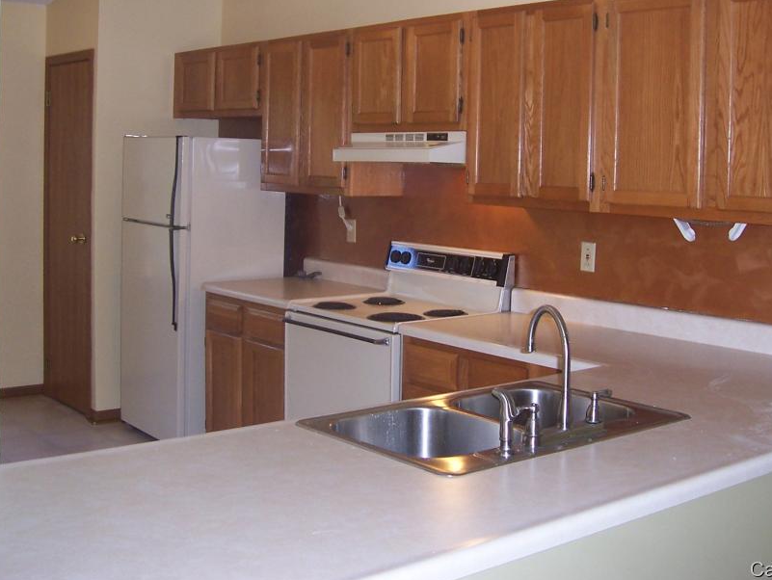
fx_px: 1027
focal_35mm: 46
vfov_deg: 31.4
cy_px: 214
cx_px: 407
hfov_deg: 41.2
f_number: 3
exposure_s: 1/60
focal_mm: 6
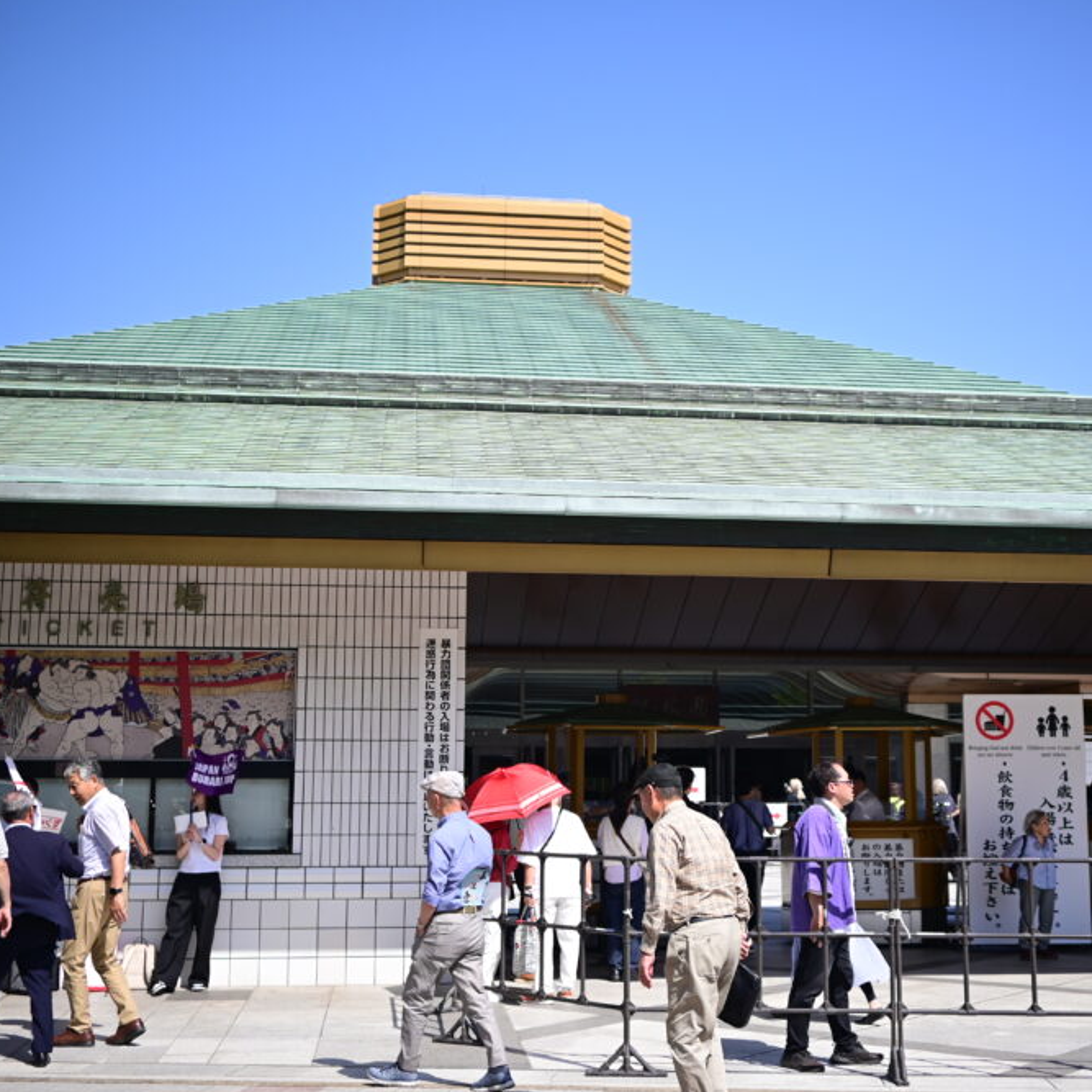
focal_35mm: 47
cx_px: 647
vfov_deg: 36.1
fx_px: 1677
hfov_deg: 36.0
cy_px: 538
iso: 100
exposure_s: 1/3200
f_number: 2
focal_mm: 24
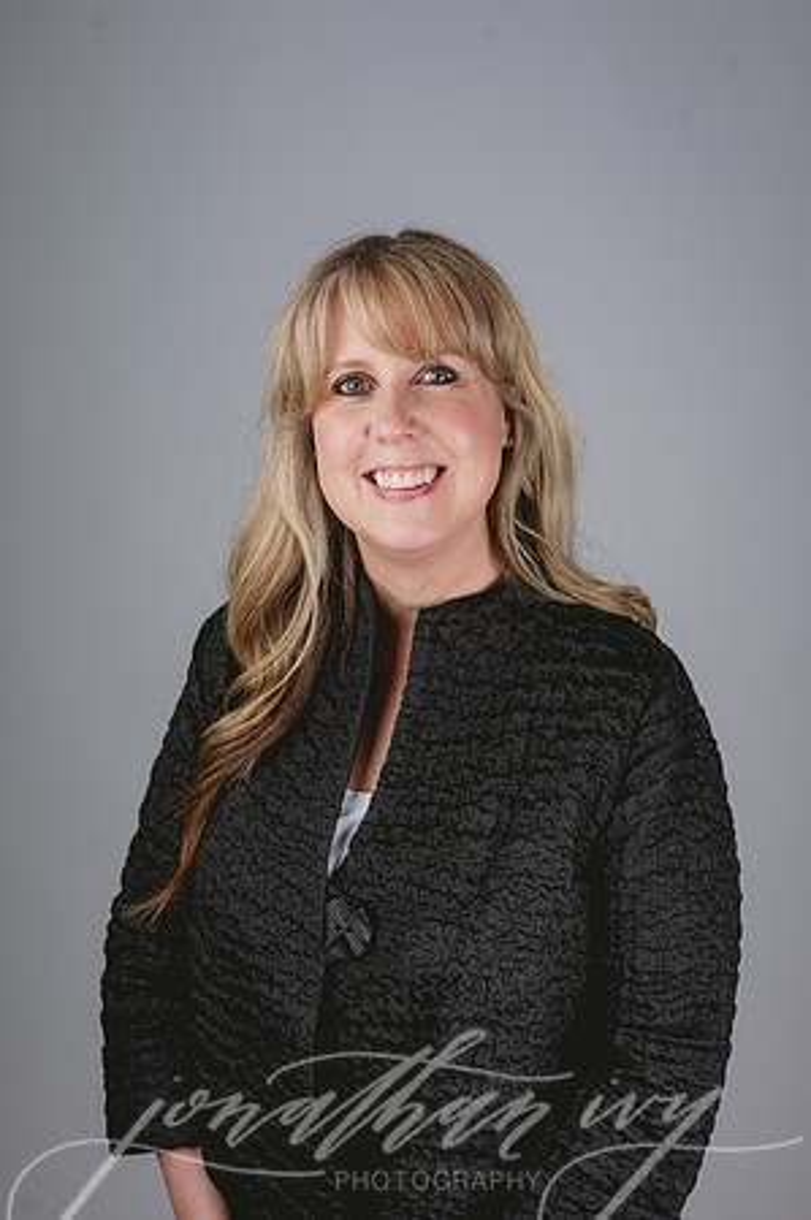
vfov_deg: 39.6
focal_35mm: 50
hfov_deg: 26.9
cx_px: 406
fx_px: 1693
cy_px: 610
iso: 100
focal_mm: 50
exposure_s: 1/200
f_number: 5.6
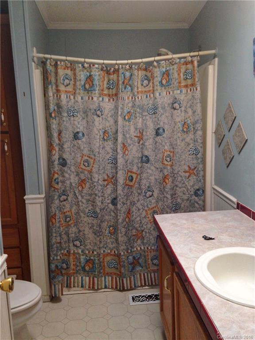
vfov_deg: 55.4
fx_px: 324
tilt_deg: -7.1
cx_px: 128
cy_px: 170
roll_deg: +2.1
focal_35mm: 33
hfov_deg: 42.9
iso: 50
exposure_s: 1/40
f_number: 2.4
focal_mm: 4.12
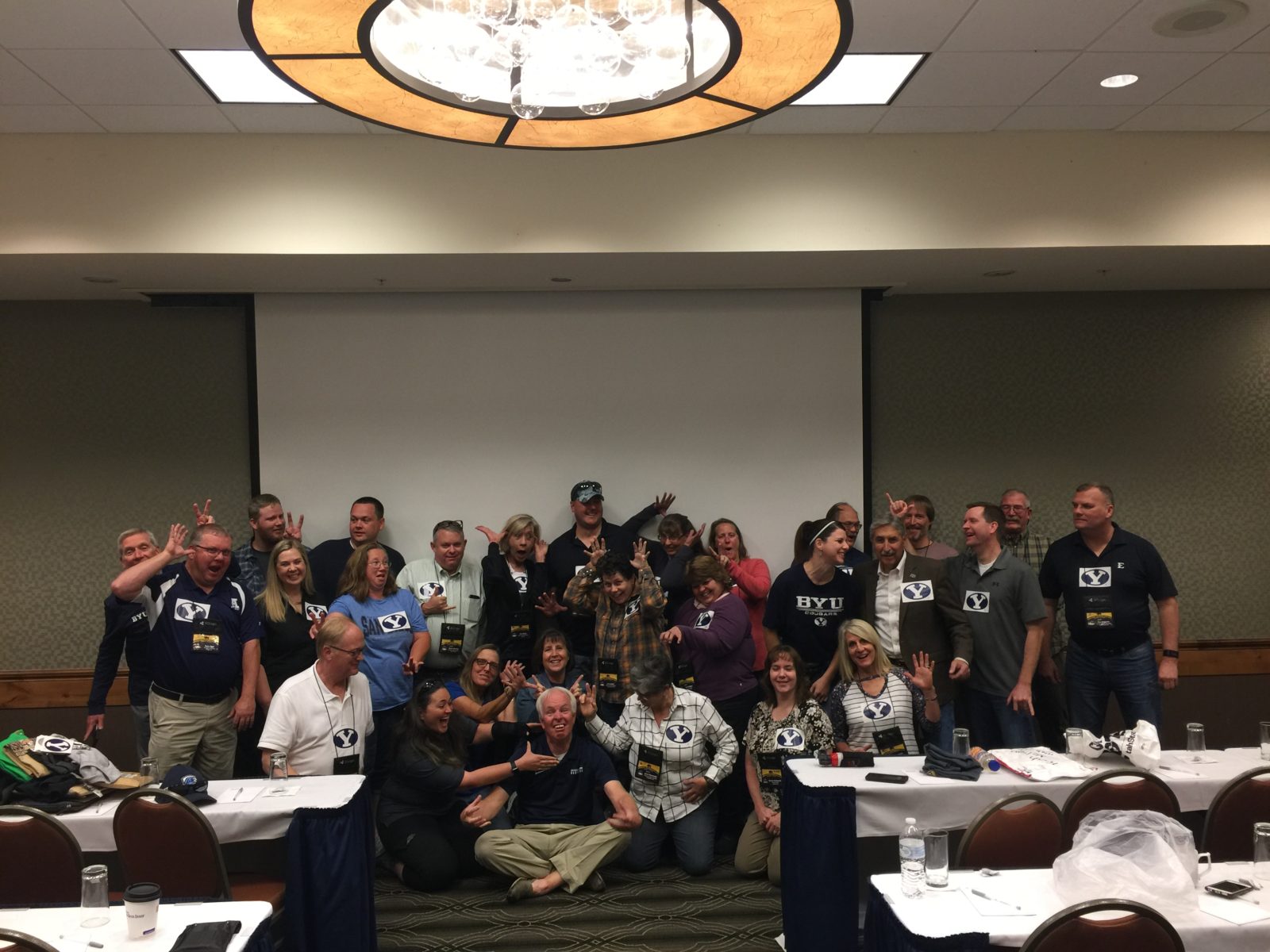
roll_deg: +1.2
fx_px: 1064
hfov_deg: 61.7
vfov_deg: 48.2
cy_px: 476
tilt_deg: +2.4
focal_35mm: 29
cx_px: 635
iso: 40
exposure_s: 1/15
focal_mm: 4.15
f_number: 2.2
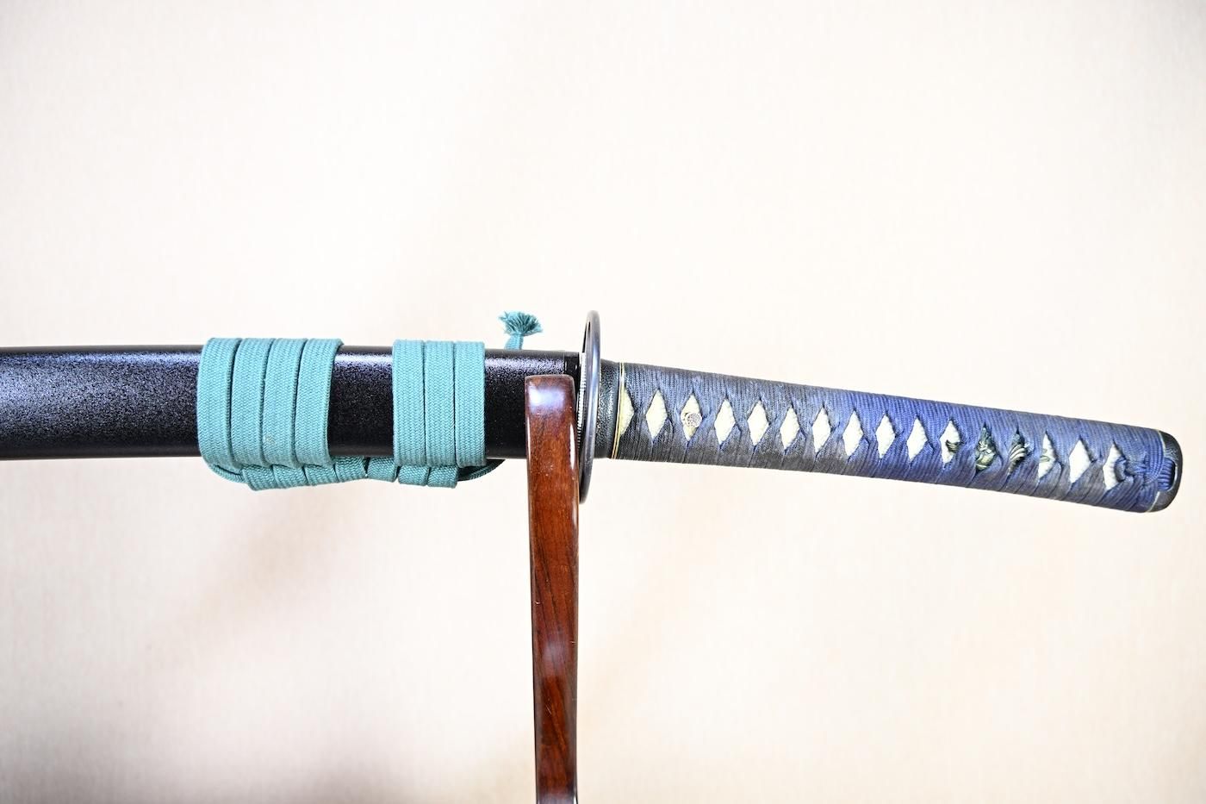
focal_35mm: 27
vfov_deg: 47.9
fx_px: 904
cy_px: 402
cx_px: 603
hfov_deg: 67.4
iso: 100
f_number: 3.5
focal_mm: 18
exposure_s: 1/2
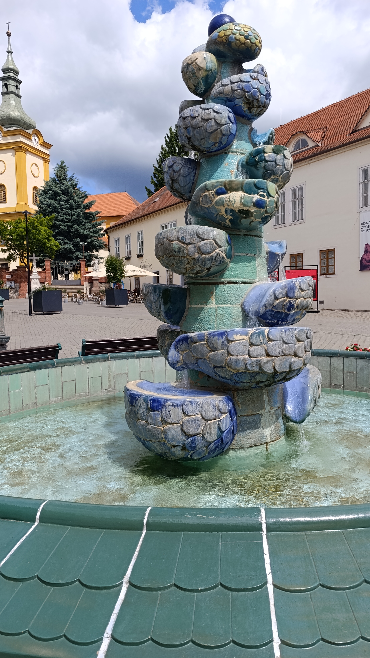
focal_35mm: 26
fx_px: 454
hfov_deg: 44.2
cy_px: 323
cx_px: 218
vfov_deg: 71.9
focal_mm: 6.14
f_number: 1.6
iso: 50
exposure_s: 1/843
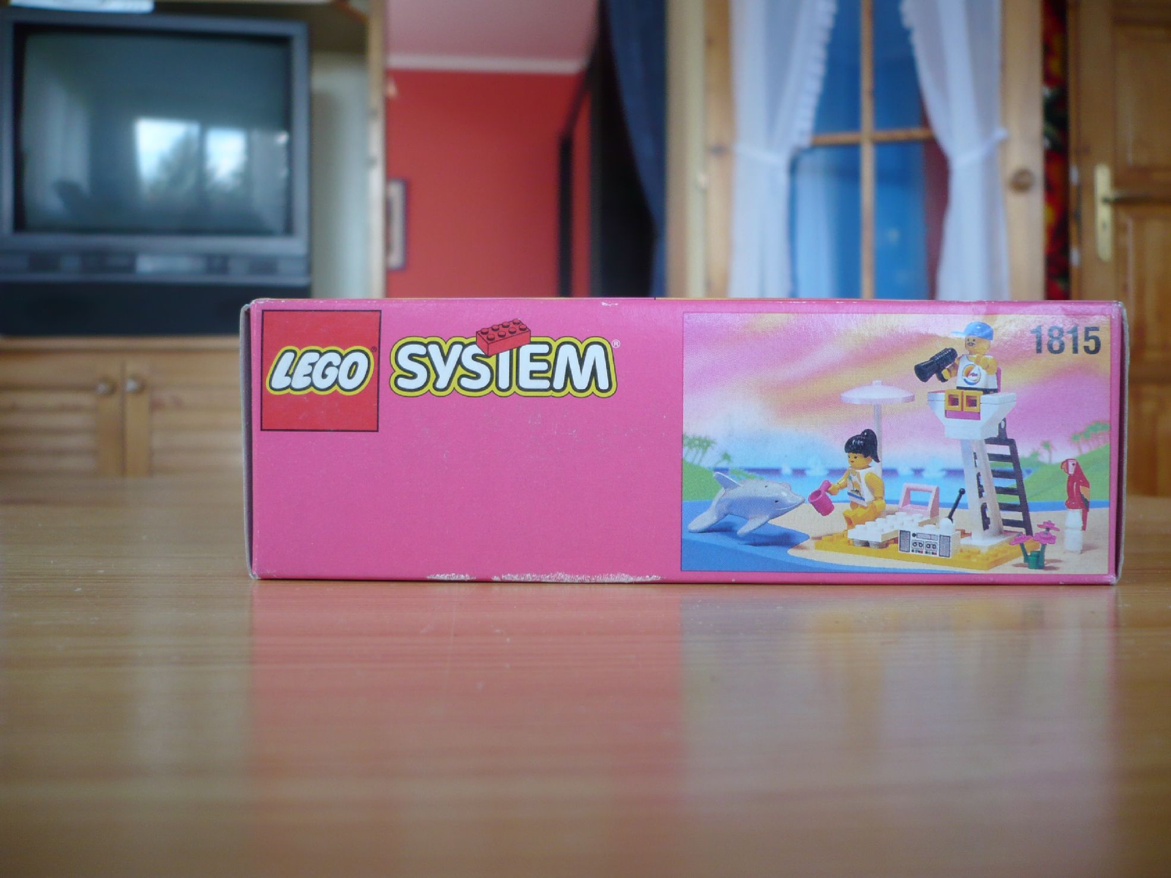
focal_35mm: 35
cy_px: 439
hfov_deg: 52.6
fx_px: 1184
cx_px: 586
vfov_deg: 40.7
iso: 100
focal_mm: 5.8
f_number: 2.8
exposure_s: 1/30
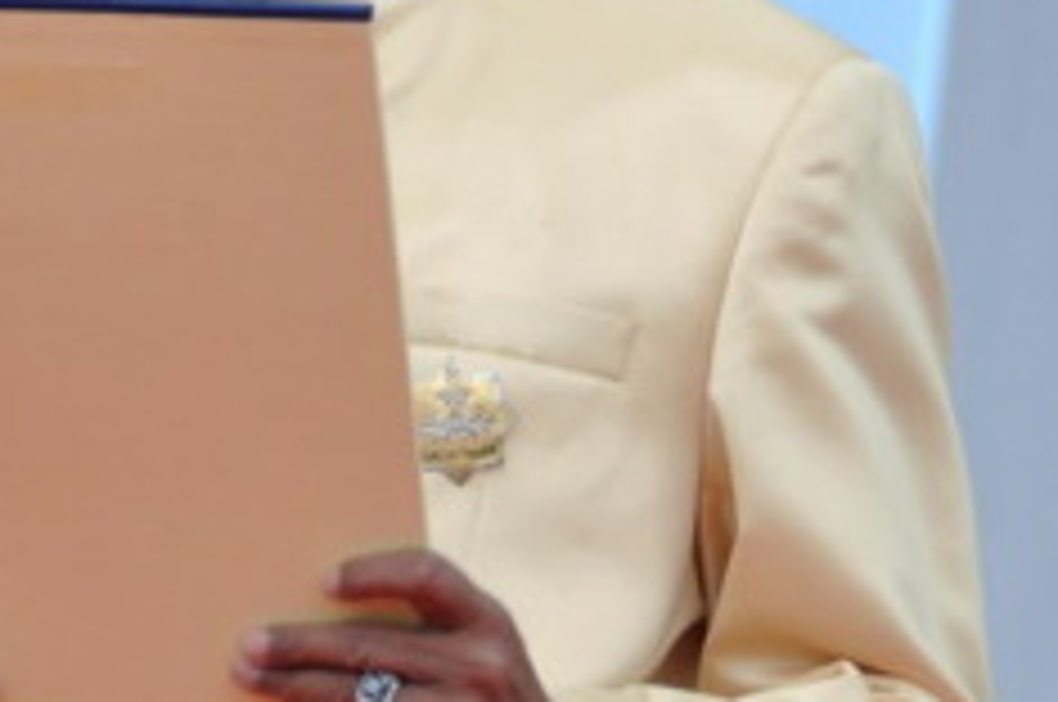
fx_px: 19370
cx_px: 509
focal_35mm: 660
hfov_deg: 3.1
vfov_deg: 2.1
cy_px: 63
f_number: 5.6
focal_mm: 150
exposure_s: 1/125
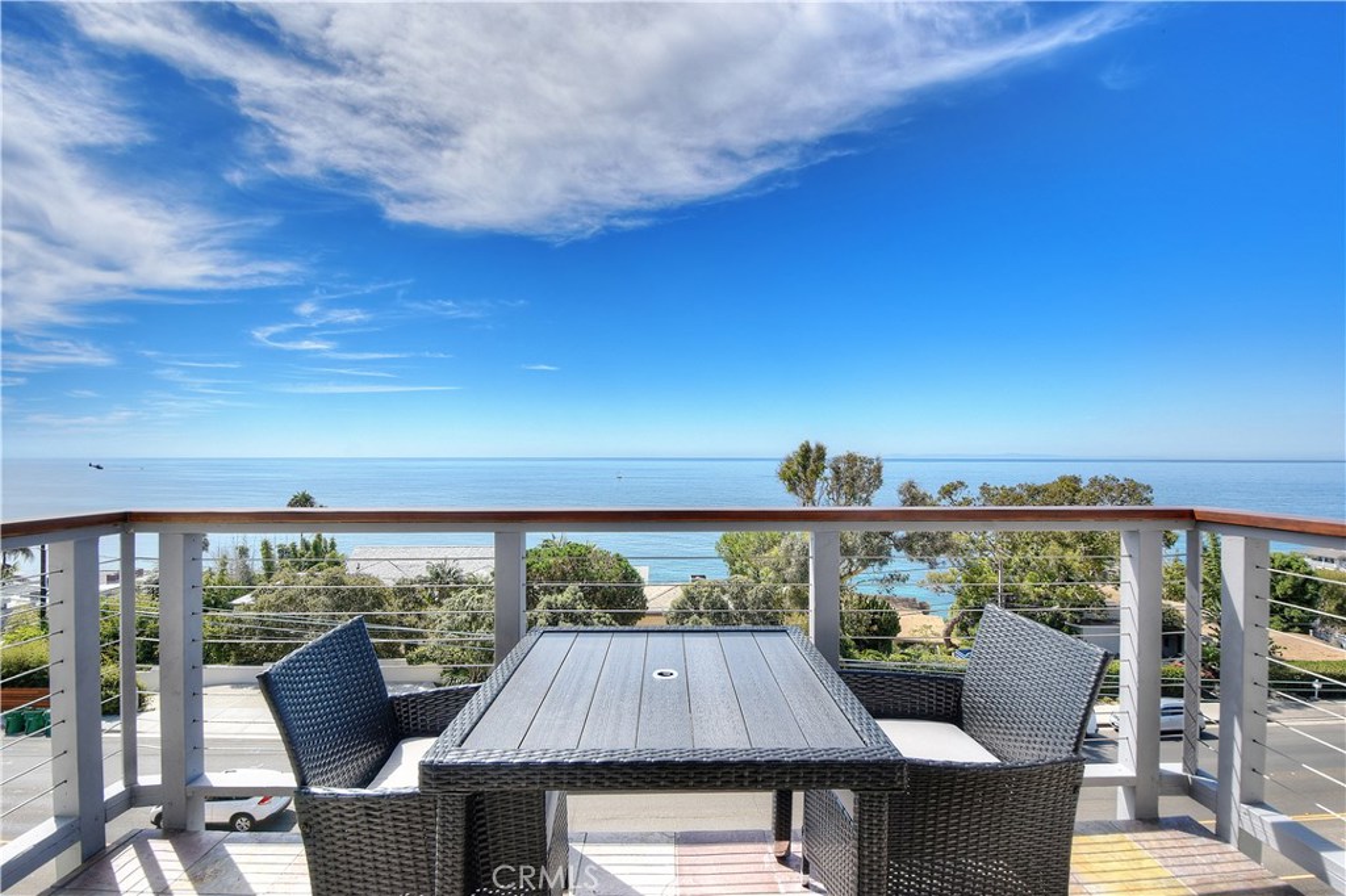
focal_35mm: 15
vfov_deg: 77.3
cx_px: 673
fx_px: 561
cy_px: 448
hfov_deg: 100.4
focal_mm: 10
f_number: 8
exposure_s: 1/640
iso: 160
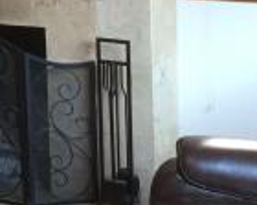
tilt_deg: -10.4
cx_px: 29
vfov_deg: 11.8
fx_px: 981
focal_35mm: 129
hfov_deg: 14.8
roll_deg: +1.7
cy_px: -4
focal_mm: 4.15
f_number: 2.2
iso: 40
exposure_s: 1/30
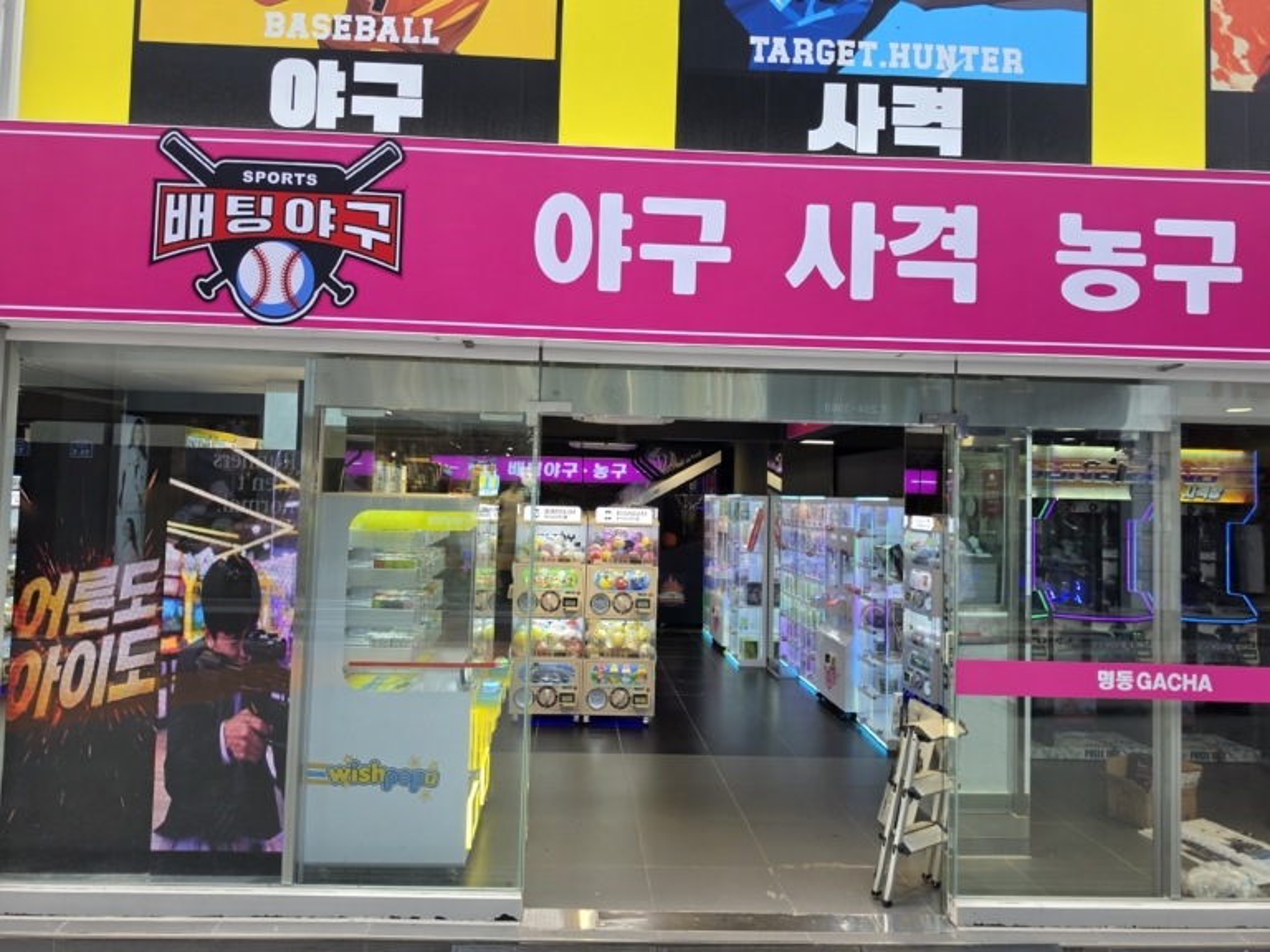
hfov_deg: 73.9
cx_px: 635
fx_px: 844
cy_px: 476
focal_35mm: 23
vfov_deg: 58.9
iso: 16
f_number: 1.4
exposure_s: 1/120
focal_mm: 6.5
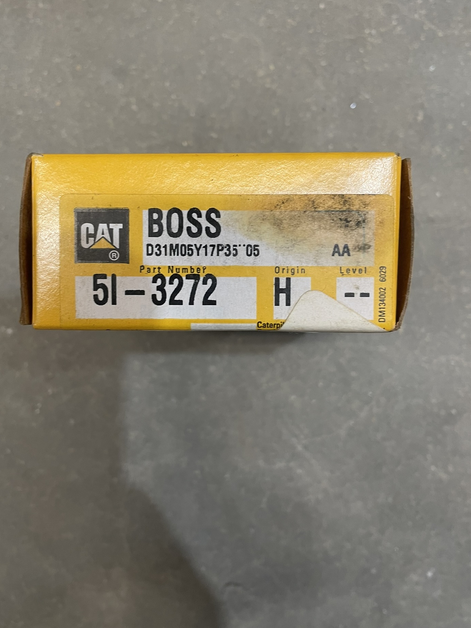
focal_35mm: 29
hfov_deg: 48.2
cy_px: 283
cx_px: 228
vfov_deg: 61.5
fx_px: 526
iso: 100
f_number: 1.6
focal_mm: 4.2
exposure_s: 1/60
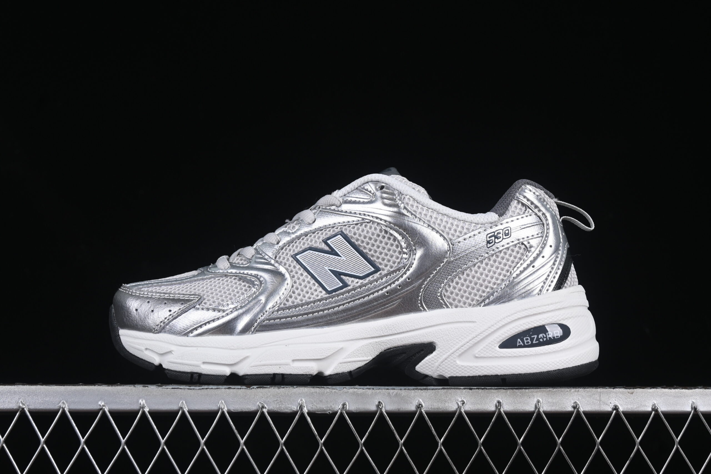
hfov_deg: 27.0
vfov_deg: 18.2
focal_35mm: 75
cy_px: 237
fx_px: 1481
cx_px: 356
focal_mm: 50
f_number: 8
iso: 160
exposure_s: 1/80
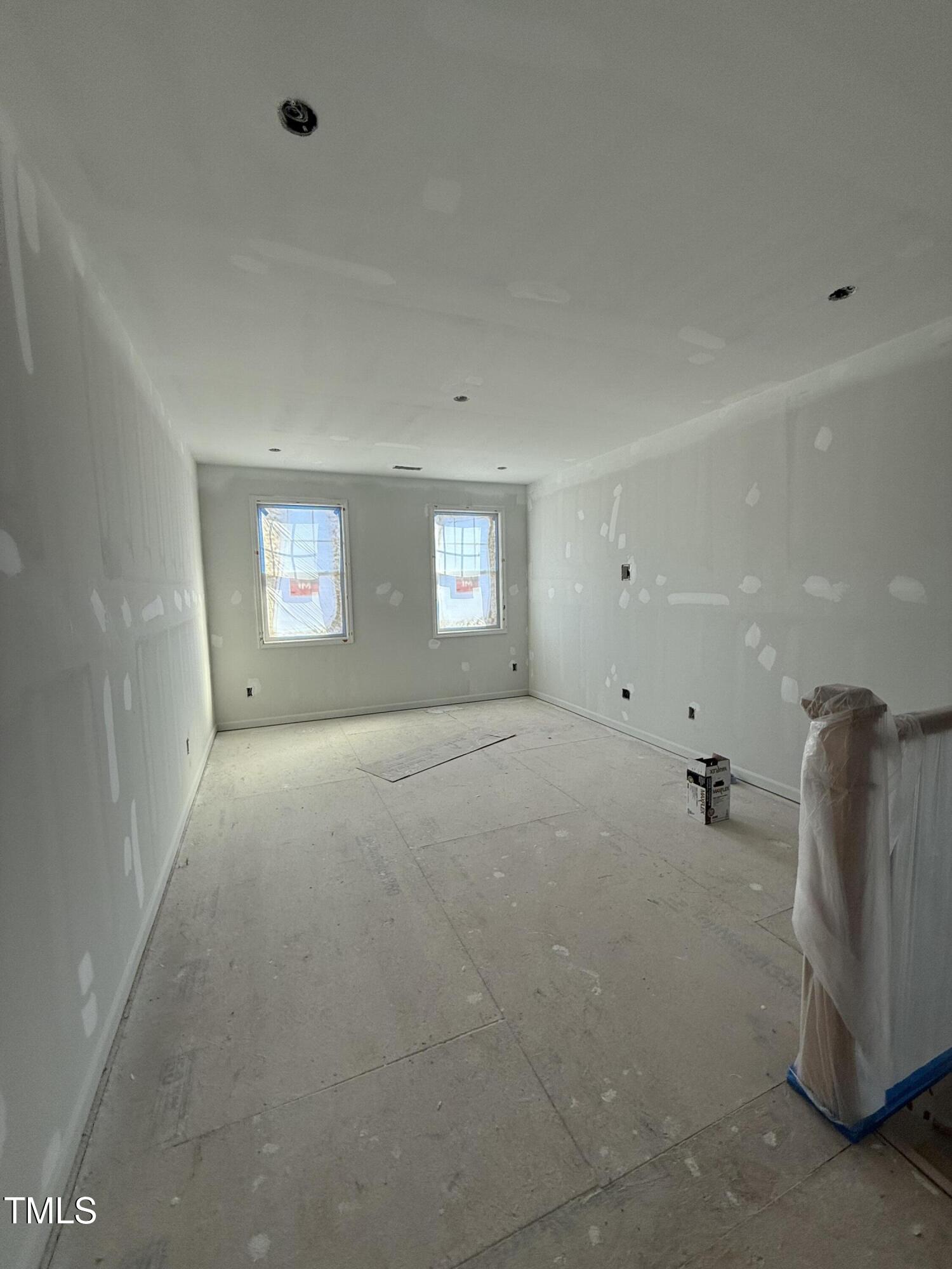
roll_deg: +2.0
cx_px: 476
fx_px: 513
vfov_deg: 102.1
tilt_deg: -6.1
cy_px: 634
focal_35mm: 14
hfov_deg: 85.7
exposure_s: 1/171
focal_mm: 2.22
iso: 64
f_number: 2.2
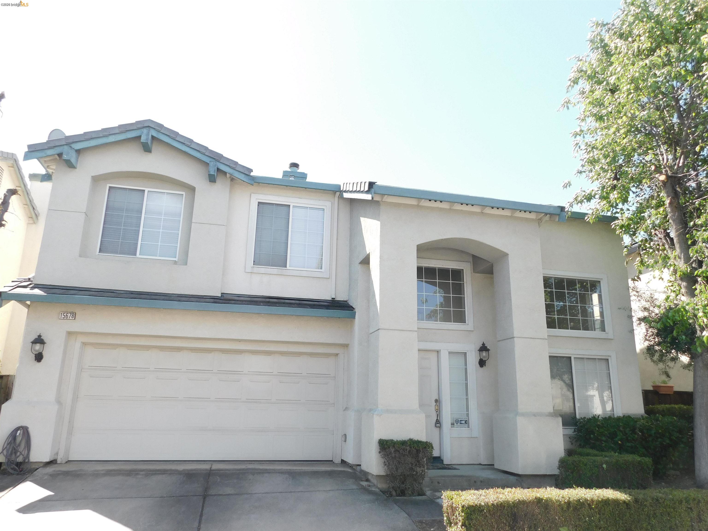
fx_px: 511
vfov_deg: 54.9
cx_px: 354
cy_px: 266
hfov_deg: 69.4
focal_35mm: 25
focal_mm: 4.5
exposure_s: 1/400
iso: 125
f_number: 3.1
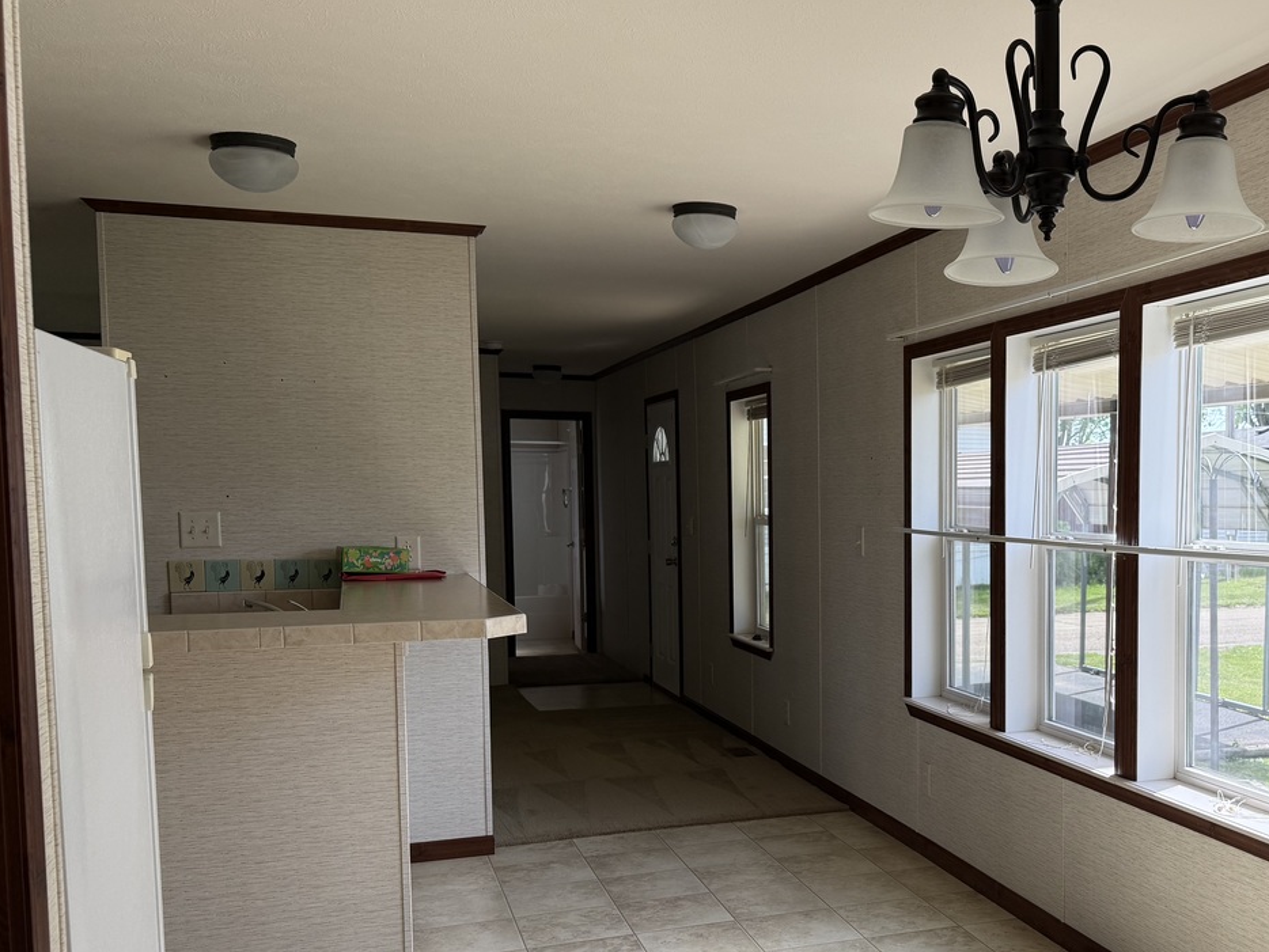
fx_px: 1357
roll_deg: -0.2
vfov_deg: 38.4
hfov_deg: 48.3
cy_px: 600
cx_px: 947
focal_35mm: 37
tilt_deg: -4.1
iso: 100
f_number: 1.78
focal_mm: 6.76
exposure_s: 1/501
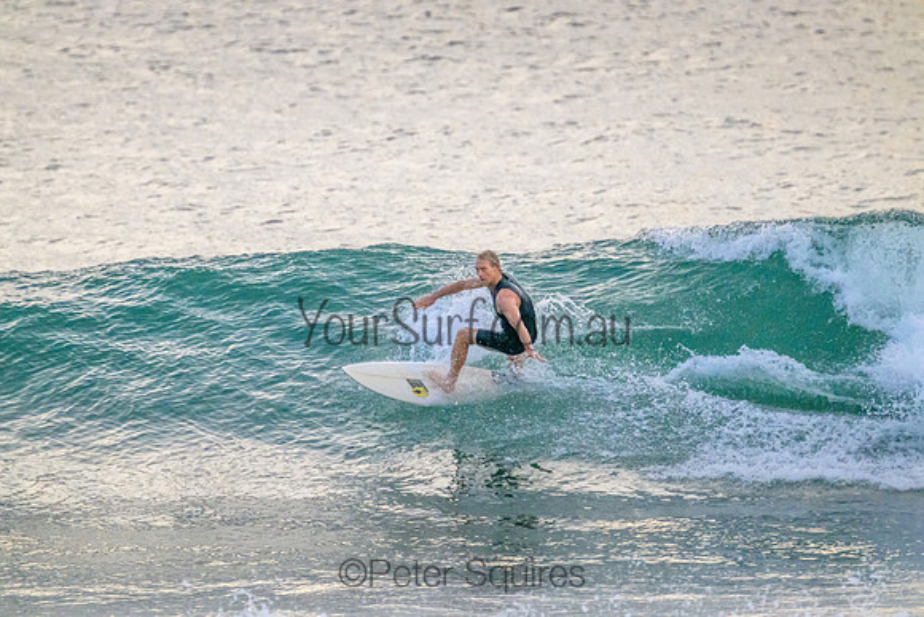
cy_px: 308
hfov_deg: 2.6
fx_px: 20537
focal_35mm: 800
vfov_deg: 1.7
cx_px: 462
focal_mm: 800
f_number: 11
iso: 8000
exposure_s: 1/2000
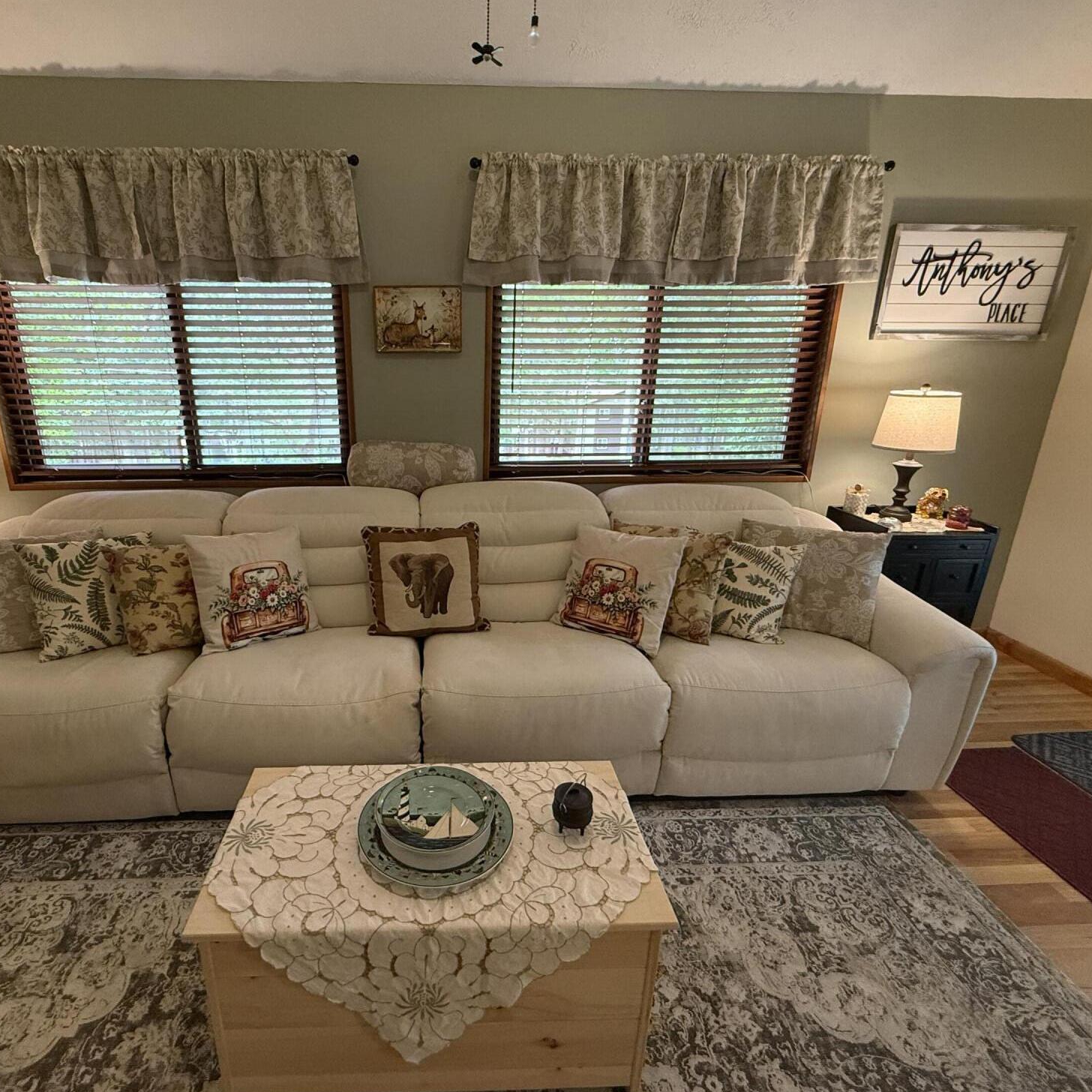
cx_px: 456
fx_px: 607
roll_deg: +0.1
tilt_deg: -17.1
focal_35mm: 17
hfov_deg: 83.3
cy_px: 546
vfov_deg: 84.0
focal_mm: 2.22
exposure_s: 1/60
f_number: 2.2
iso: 320
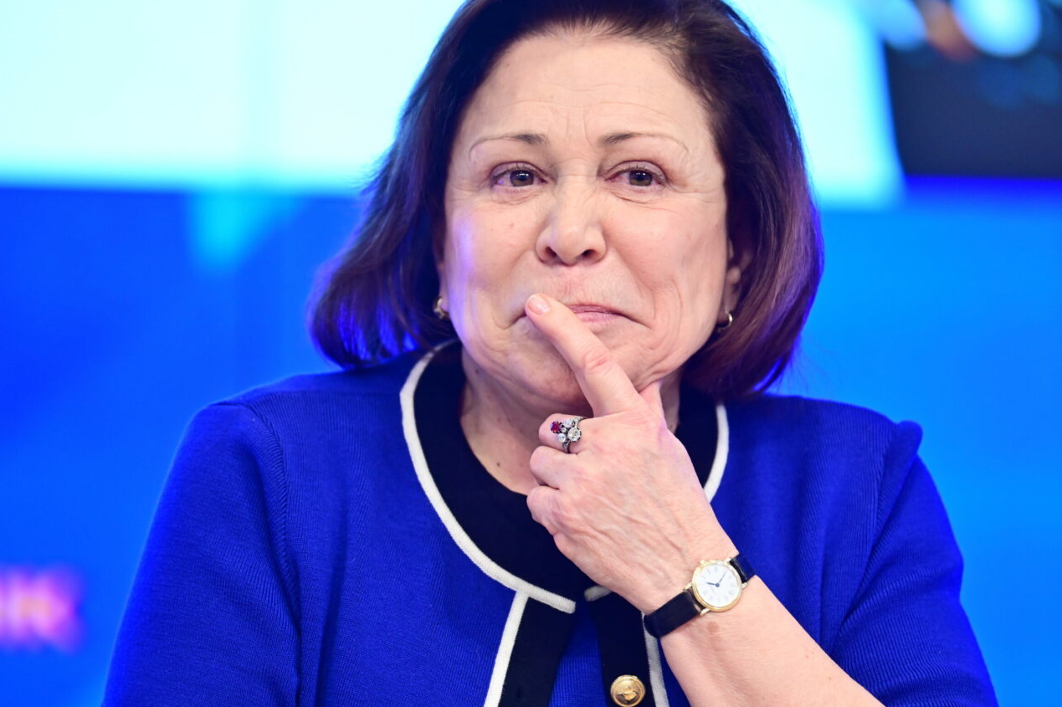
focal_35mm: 331
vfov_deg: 4.1
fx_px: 9760
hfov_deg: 6.2
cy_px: 321
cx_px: 514
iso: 2000
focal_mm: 300
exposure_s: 1/160
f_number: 4
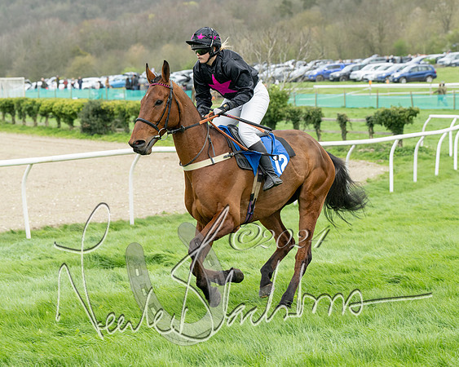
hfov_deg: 14.3
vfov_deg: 11.4
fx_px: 1834
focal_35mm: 135
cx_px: 217
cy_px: 170
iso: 400
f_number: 5
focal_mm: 92
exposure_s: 1/800
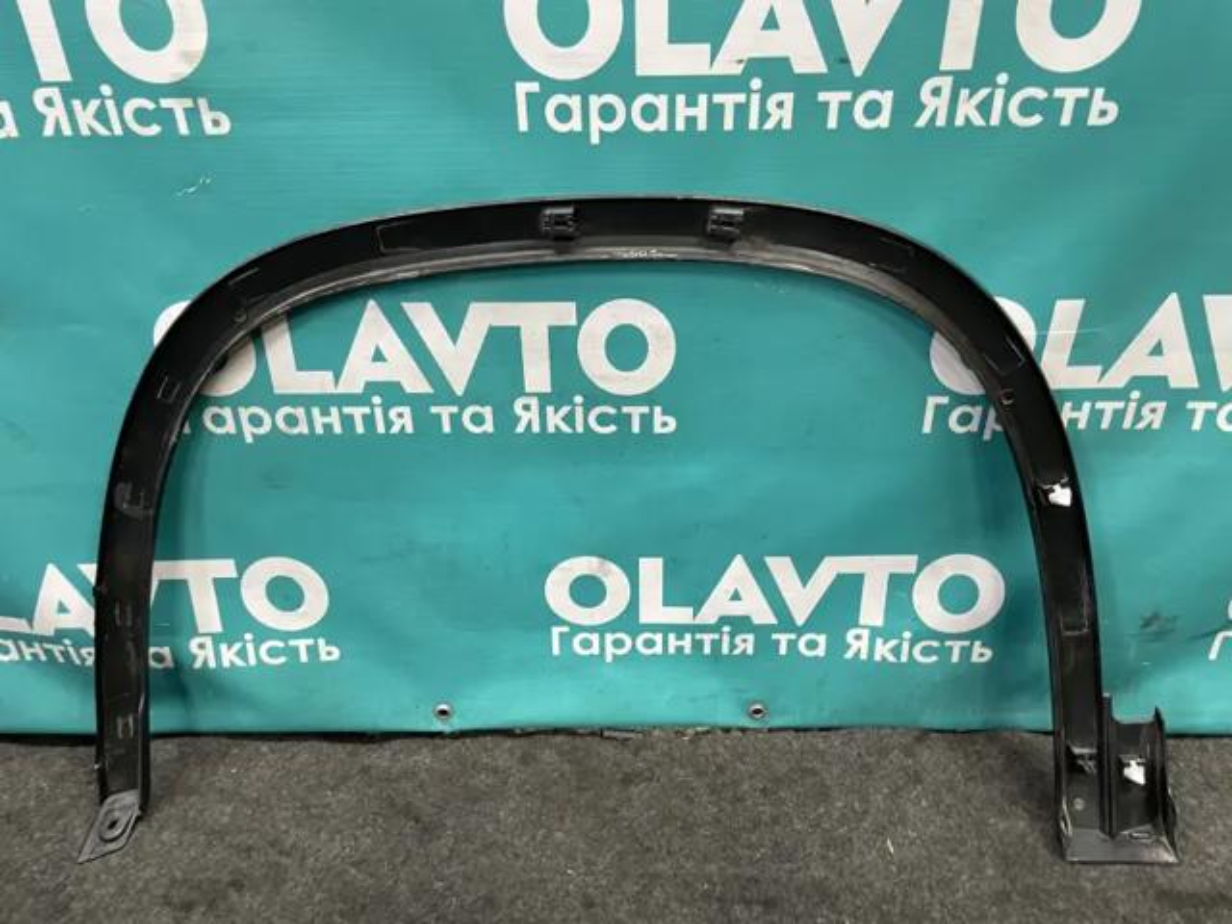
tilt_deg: -28.4
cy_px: 462
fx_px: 925
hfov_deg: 67.3
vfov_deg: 53.1
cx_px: 616
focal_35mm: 26
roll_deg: +0.2
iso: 250
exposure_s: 1/50
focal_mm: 4.2
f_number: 1.6
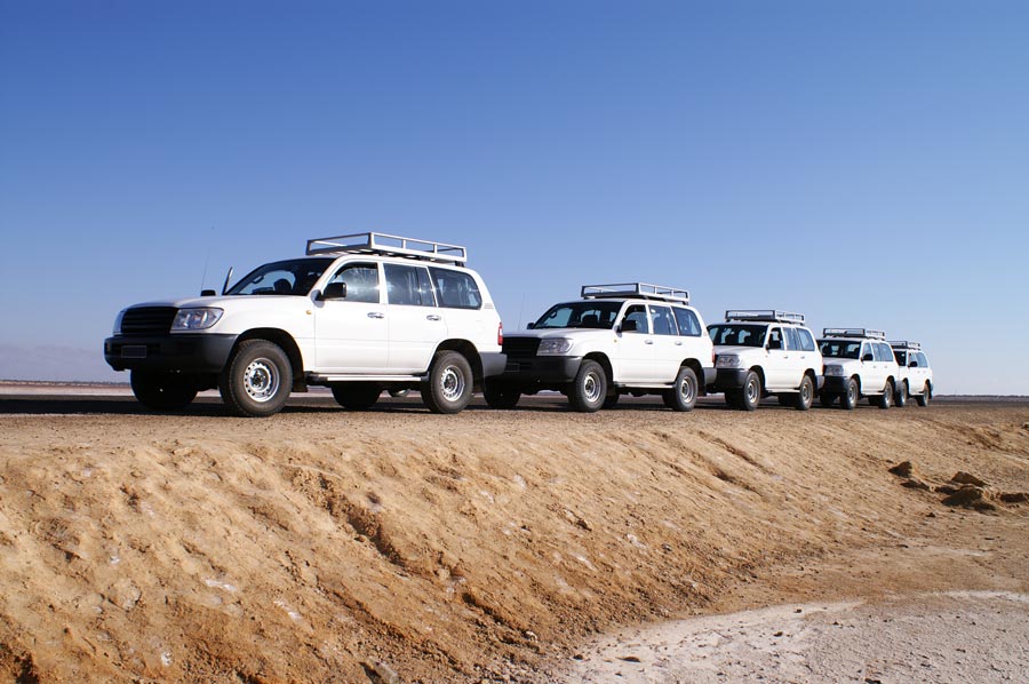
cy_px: 342
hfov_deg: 57.3
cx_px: 514
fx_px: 942
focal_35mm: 33
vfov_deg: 39.9
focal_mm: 22
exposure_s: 1/320
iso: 100
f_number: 11
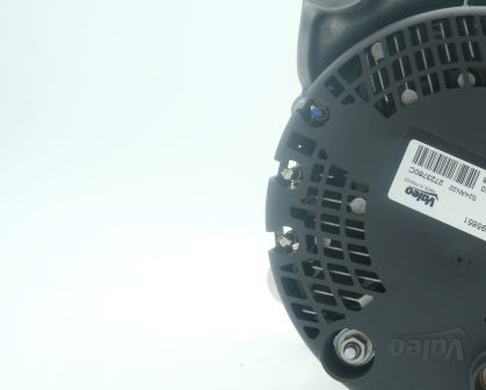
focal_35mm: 68
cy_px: 151
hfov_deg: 26.7
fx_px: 979
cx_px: 455
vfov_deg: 22.5
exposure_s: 1/20
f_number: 11
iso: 200
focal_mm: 25.6
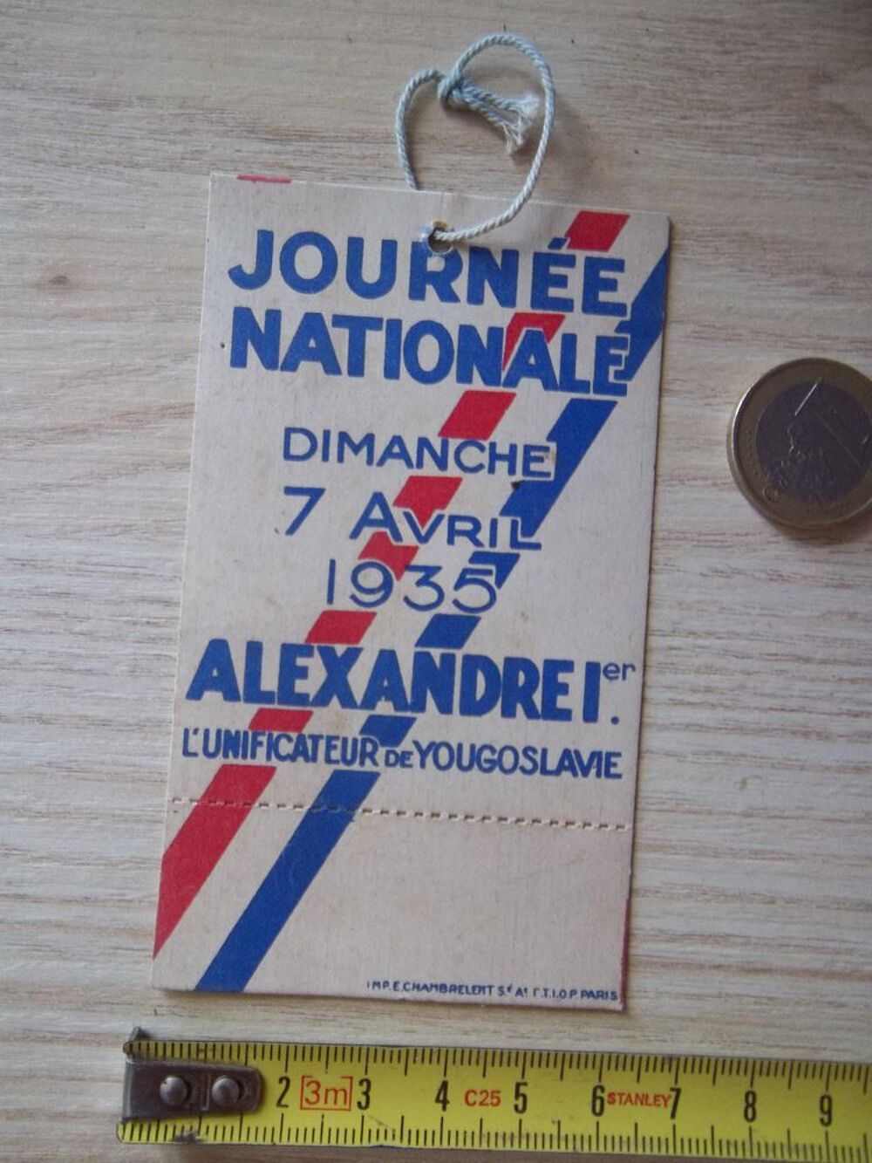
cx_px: 436
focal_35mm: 28
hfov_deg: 49.8
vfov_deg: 63.4
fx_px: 940
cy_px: 582
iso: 134
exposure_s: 1/30
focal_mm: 5.05
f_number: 3.5
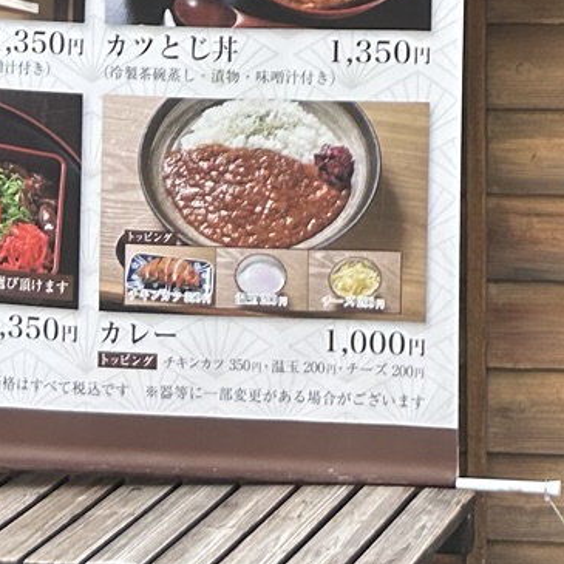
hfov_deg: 13.3
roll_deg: +0.8
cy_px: -544
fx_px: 2323
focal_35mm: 126
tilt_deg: +4.2
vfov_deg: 12.3
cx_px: 751
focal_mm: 5.7
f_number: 1.5
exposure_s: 1/242
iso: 40
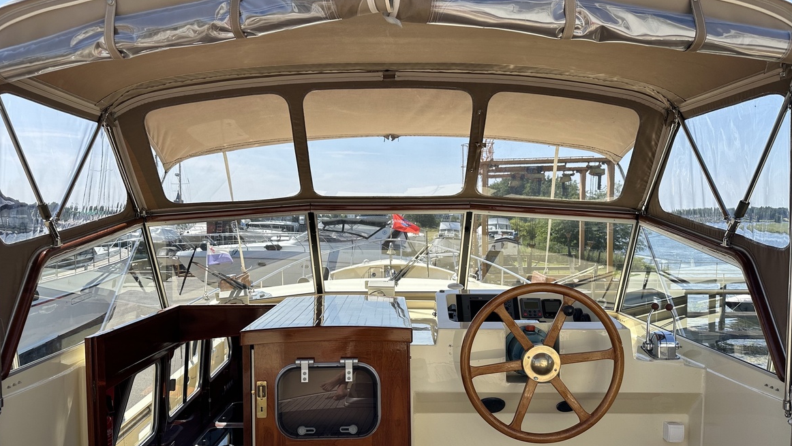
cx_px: 385
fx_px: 567
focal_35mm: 27
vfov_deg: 42.8
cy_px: 261
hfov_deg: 69.8
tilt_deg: -4.6
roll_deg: +1.1
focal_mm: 6.86
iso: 80
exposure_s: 1/3717
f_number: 1.78
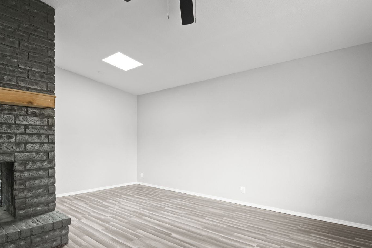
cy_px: 137
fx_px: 215
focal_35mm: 21
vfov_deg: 59.8
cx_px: 164
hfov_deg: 81.3
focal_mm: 17.7
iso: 8000
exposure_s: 1/30
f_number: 7.1
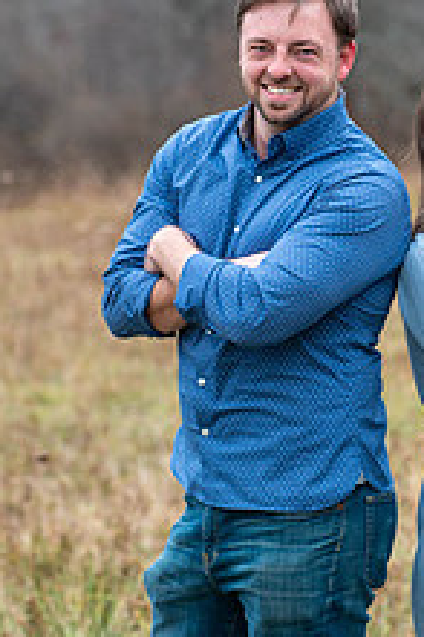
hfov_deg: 6.0
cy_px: 441
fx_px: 4034
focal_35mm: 228
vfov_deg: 9.0
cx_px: 361
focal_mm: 112
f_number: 5
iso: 320
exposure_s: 1/250
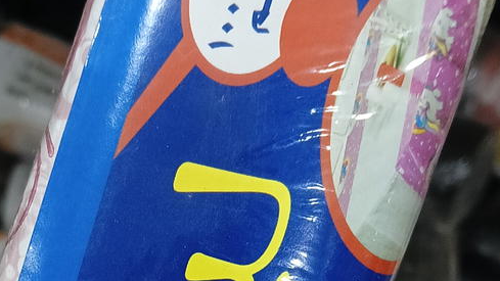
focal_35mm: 77
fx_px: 1021
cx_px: 128
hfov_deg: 27.2
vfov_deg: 14.7
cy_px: 405
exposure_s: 1/20
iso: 640
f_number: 1.8
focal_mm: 4.05
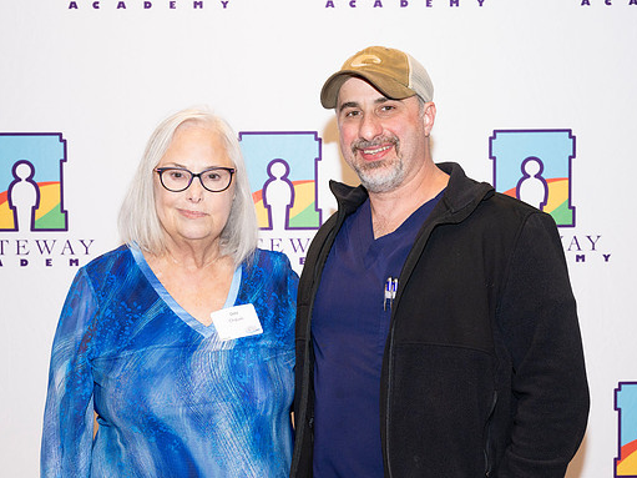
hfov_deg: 26.0
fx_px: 1380
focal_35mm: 75
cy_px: 273
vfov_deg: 19.6
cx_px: 348
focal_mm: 60
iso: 800
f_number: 5.6
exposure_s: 1/200
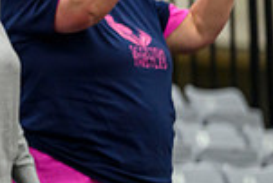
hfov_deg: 3.0
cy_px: -26
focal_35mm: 691
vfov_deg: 2.0
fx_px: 5245
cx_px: -231
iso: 4000
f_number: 3.2
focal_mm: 180
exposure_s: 1/800
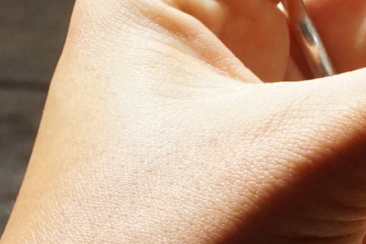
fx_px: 2319
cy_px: 36
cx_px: 533
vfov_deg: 6.0
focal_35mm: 228
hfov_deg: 8.8
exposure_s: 1/1600
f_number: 9
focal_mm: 28
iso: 2500
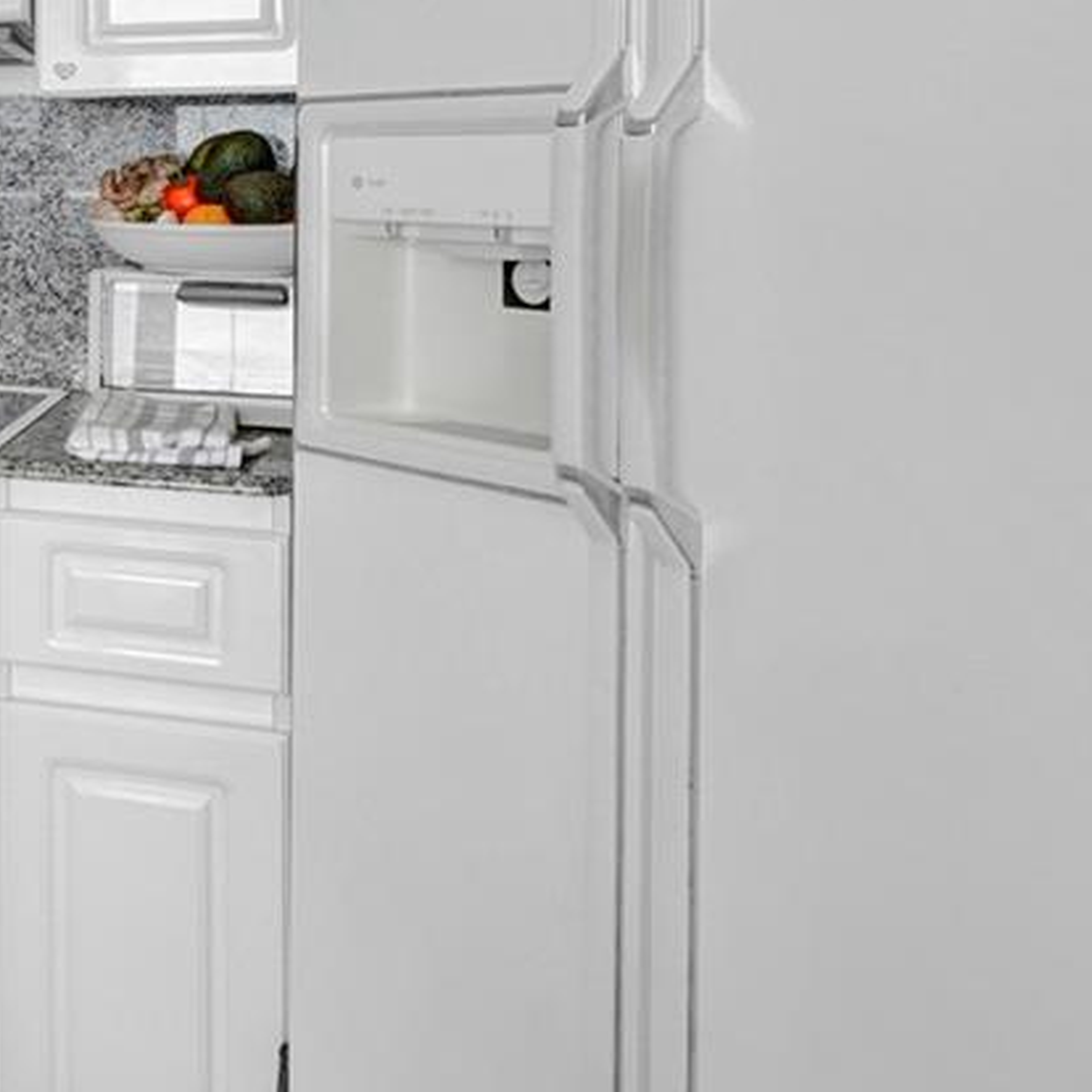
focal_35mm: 46
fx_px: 1642
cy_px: 136
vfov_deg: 34.9
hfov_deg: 27.9
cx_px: -446
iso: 1600
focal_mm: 14
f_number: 6.3
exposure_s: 1/160
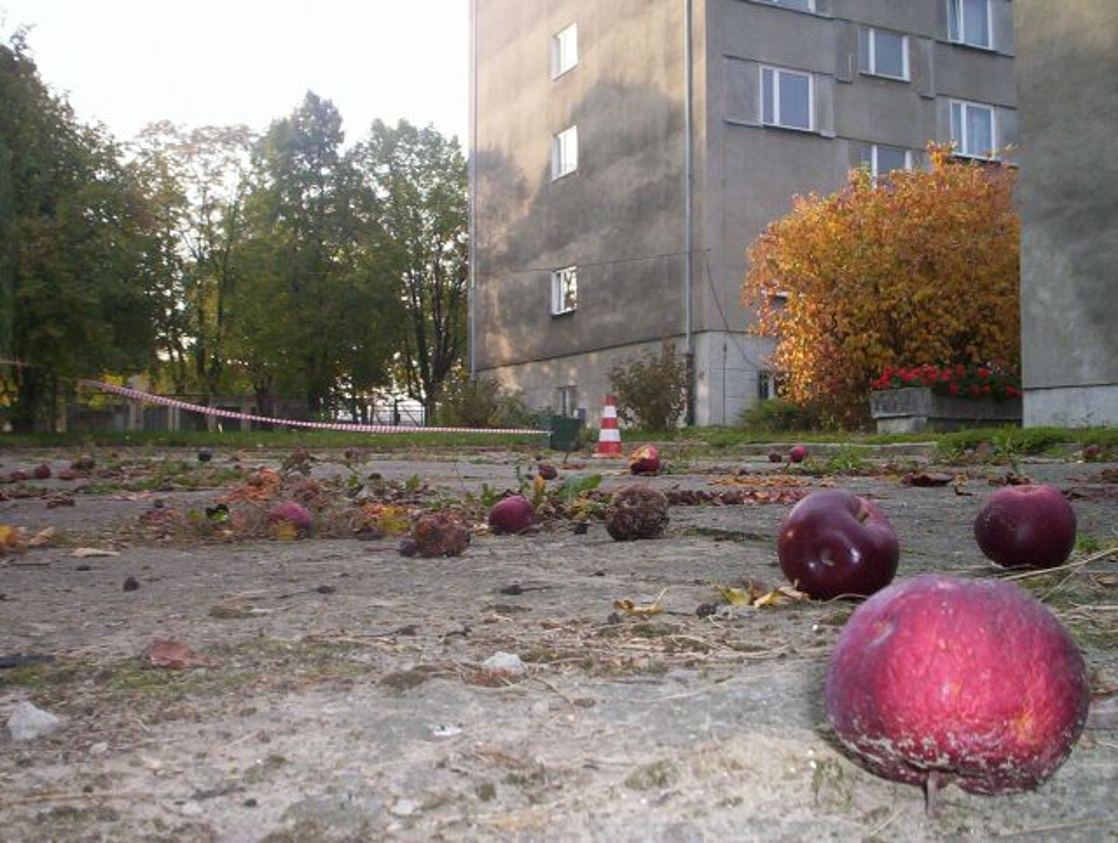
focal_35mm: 38
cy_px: 422
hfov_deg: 48.9
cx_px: 559
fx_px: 1230
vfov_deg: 37.9
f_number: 4.5
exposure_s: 1/60
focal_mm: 4.99
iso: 140
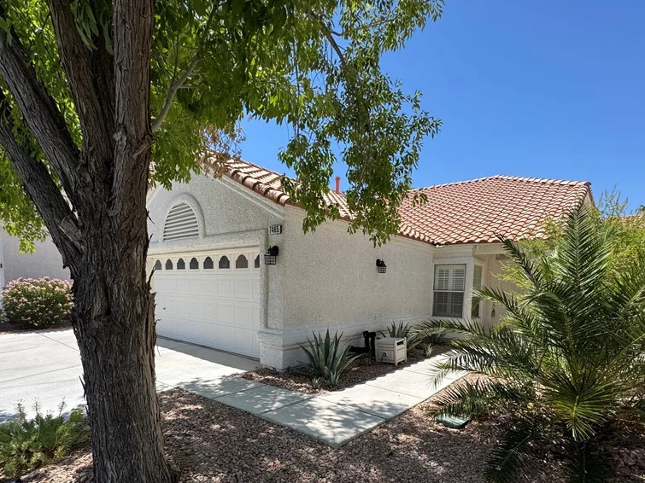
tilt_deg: -6.3
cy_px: 321
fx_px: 354
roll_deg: -2.3
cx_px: 327
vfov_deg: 66.9
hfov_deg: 84.7
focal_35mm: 19
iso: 40
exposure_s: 1/1709
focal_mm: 2.22
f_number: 2.2
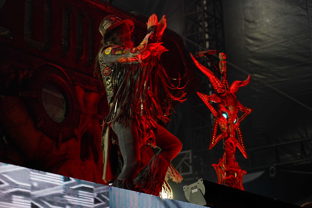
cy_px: 104
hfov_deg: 19.5
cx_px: 156
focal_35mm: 105
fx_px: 910
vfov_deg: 13.0
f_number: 4
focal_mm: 105
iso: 400
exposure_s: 1/125
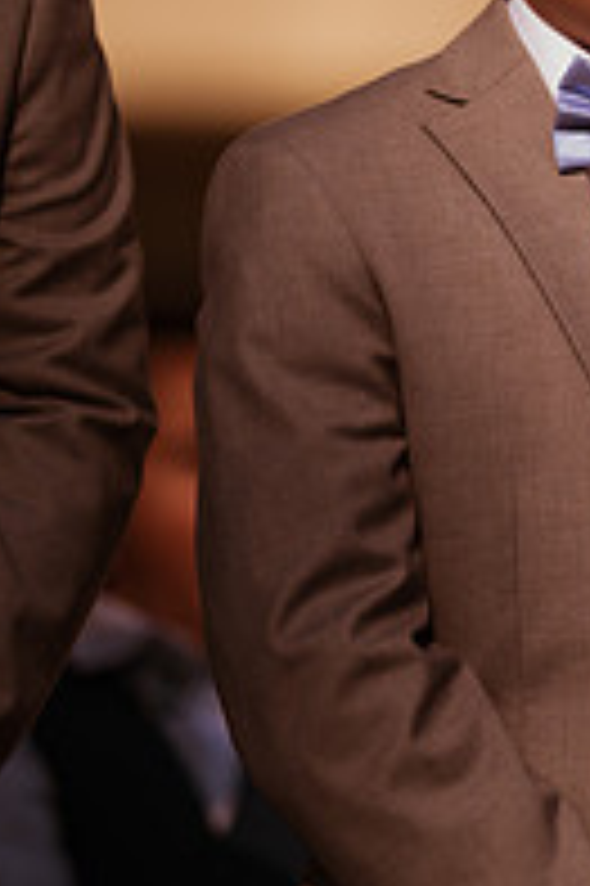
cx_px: 637
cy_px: 360
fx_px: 7584
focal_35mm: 308
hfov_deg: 4.4
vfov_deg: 6.7
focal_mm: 135
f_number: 1.8
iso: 125
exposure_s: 1/4000
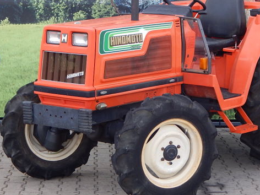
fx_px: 879
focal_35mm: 117
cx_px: 162
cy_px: 59
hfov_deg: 16.8
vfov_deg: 12.6
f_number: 4.1
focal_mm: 12.3
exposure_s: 1/125
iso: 125
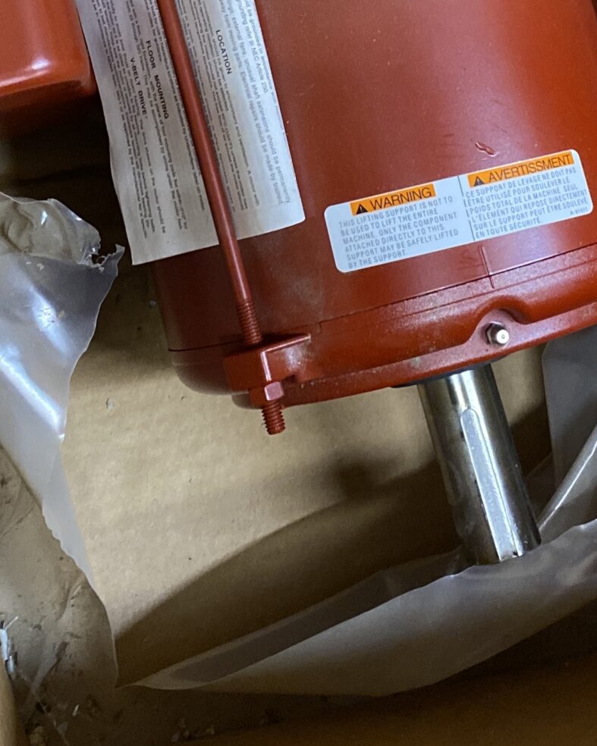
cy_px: -60
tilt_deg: -73.6
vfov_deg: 26.6
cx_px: 291
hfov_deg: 23.1
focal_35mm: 66
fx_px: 1458
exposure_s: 1/31
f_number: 1.8
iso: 500
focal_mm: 4.25
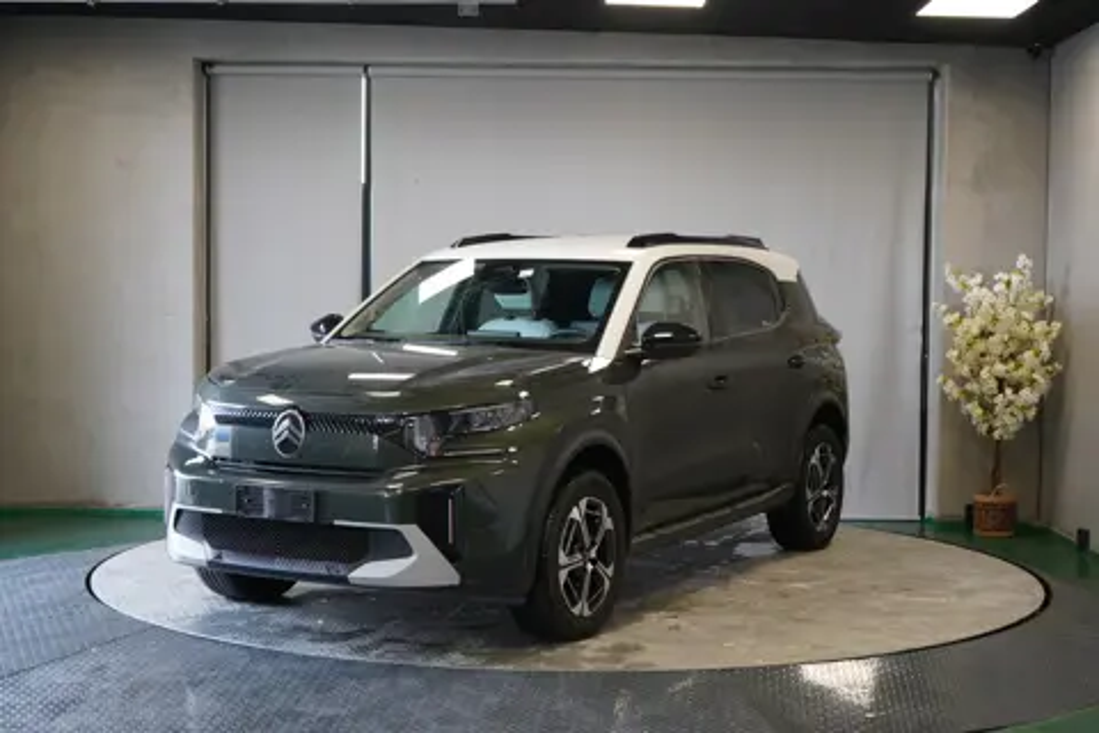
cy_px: 366
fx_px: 1587
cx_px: 550
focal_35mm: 52
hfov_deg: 38.2
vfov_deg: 26.0
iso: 1600
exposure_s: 1/160
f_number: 5
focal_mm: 52
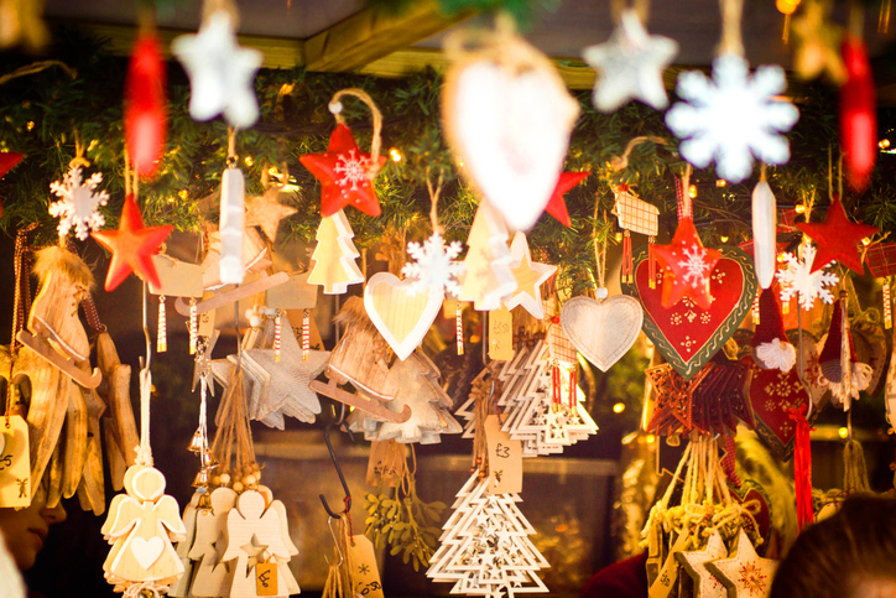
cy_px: 299
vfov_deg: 13.0
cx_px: 448
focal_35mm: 105
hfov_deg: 19.5
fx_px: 2614
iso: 250
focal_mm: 70
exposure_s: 1/125
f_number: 2.8
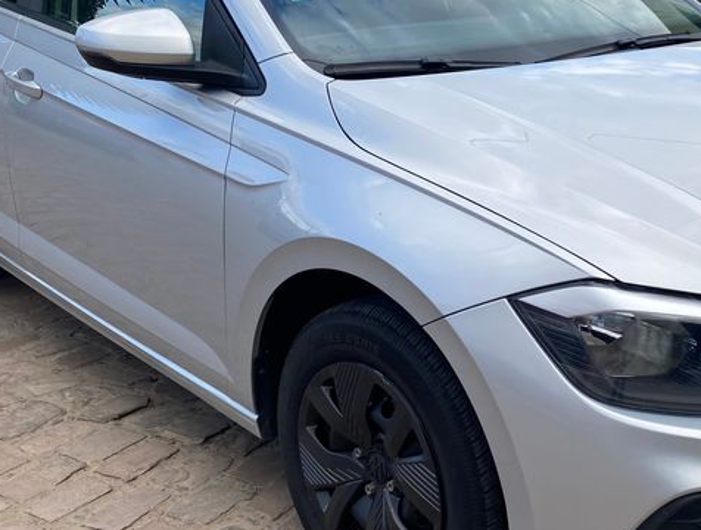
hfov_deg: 36.2
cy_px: 221
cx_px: 493
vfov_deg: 28.1
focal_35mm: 52
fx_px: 1056
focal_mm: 4.25
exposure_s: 1/616
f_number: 1.8
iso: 32
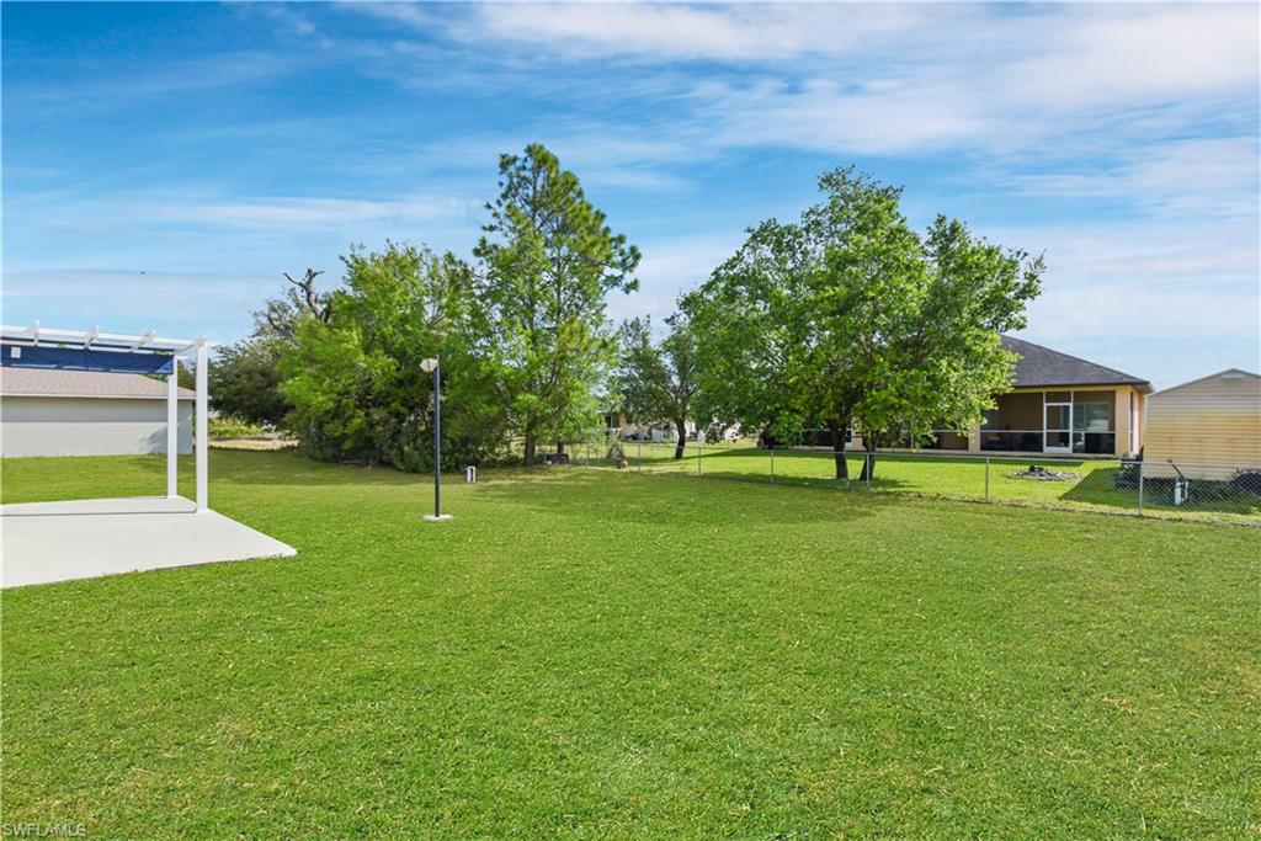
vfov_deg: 70.5
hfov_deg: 93.3
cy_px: 420
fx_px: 596
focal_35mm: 17
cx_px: 630
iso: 400
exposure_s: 1/2500
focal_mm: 17
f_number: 11
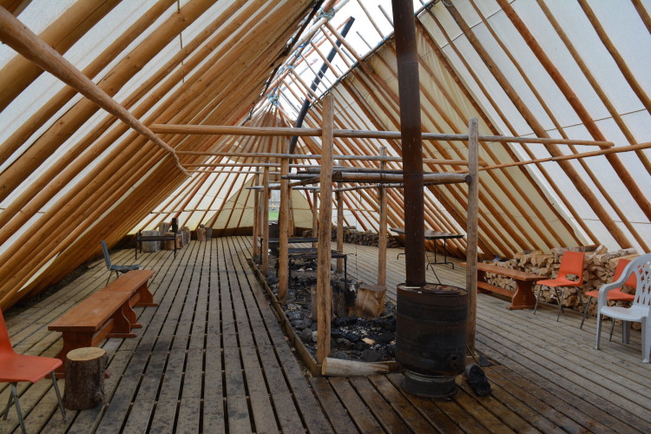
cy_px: 217
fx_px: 488
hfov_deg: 67.4
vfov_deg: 47.9
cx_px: 326
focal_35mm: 27
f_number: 7.1
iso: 200
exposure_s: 1/200
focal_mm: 18
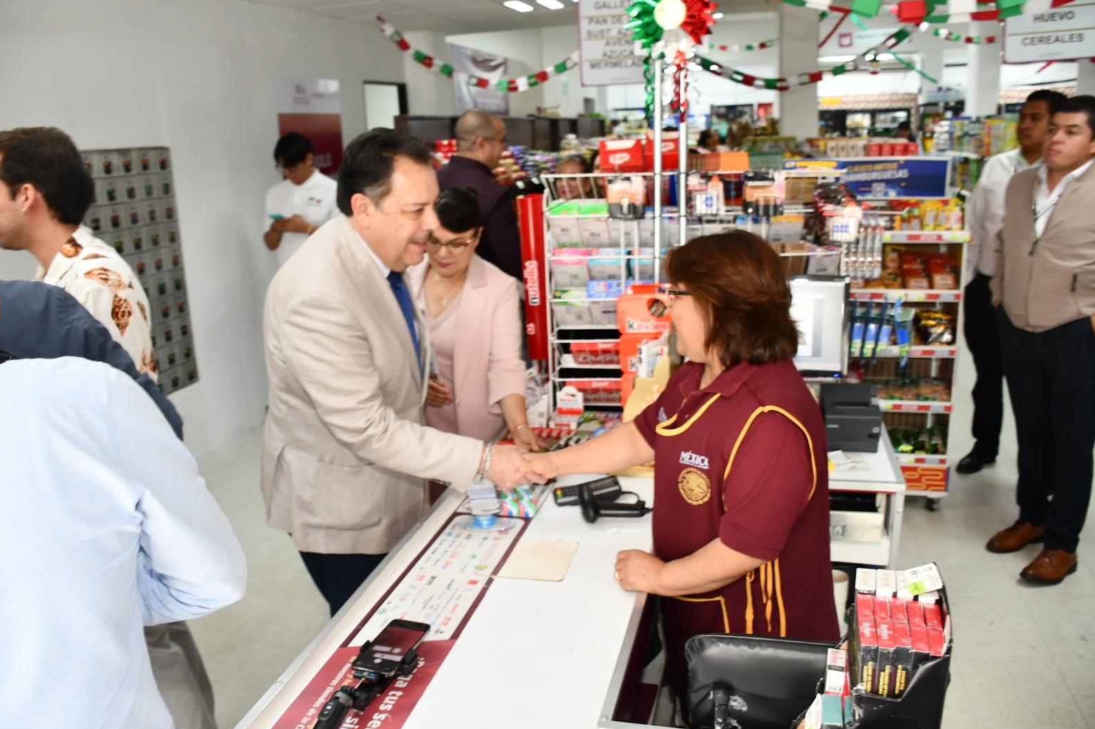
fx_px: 852
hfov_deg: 65.5
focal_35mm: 28
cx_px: 541
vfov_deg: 46.4
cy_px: 366
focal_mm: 18
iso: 500
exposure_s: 1/60
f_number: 4
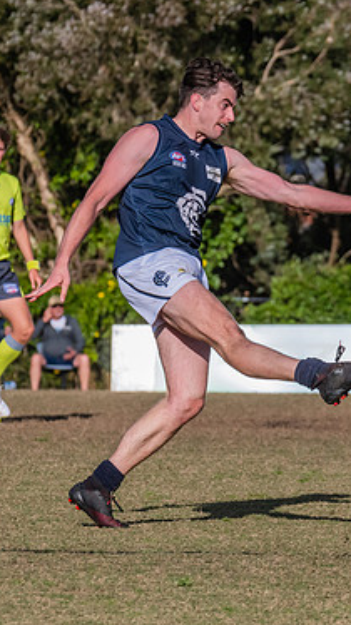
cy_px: 307
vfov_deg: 4.0
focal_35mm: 542
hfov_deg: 2.2
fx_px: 8980
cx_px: 284
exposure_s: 1/2000
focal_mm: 250
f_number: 11
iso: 800
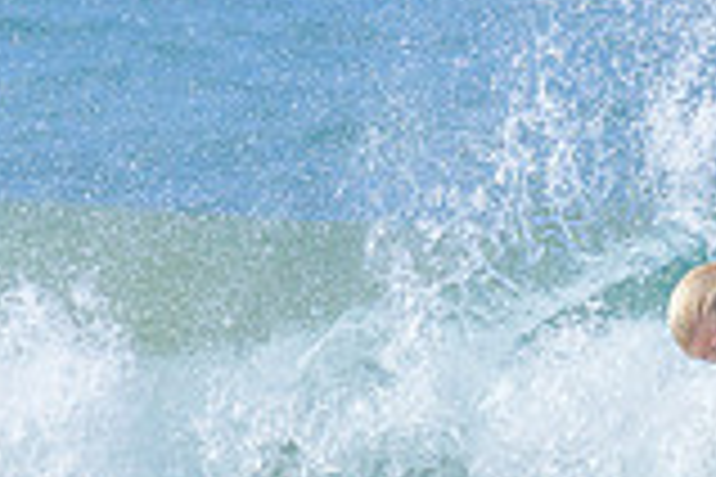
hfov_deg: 0.5
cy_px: 477
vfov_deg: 0.3
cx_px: 1111
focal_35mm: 4000
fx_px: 79549
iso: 360
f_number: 6.3
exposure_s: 1/2000
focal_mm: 800
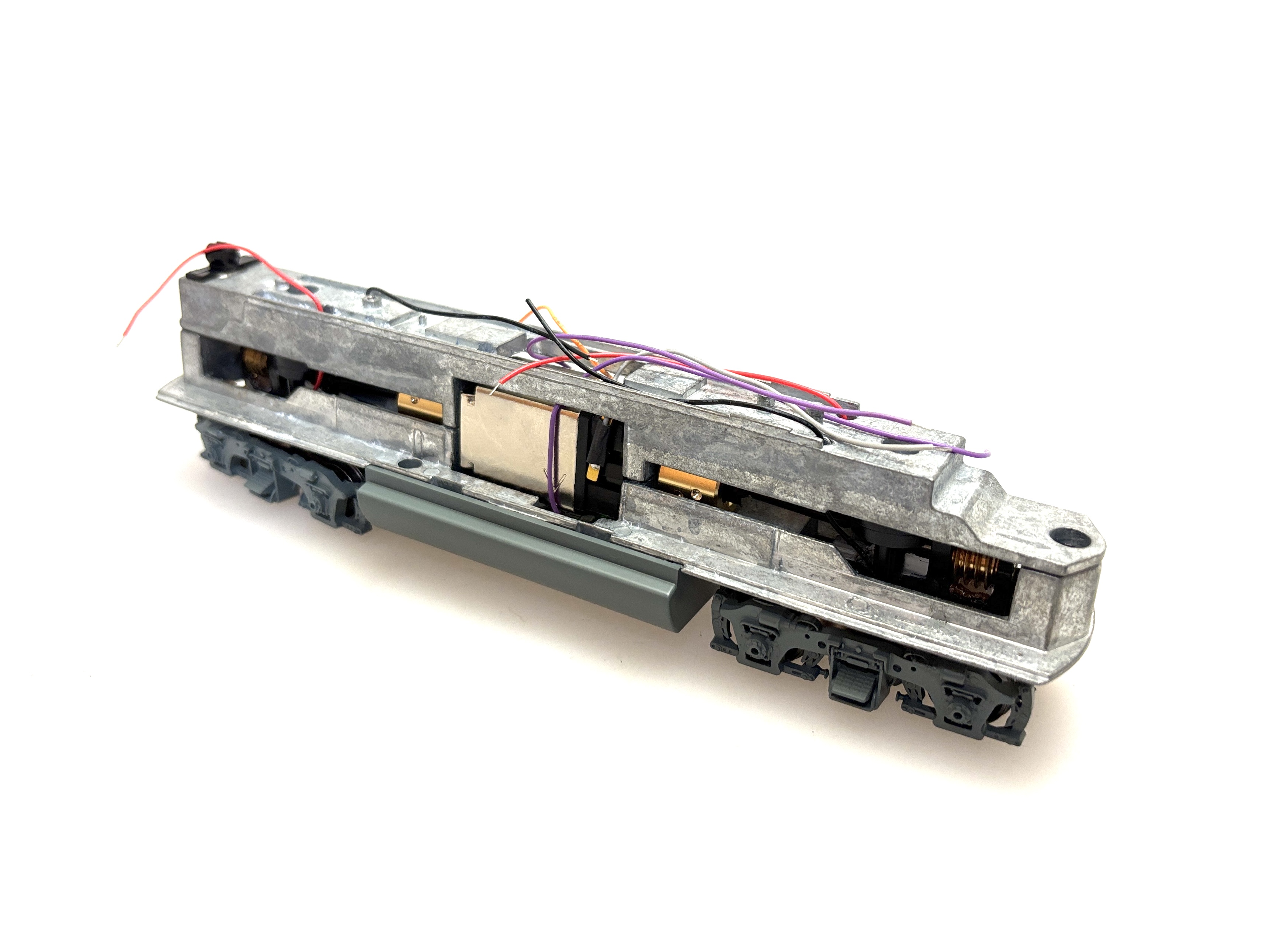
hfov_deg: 67.3
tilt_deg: -27.5
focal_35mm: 26
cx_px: 635
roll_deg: +0.1
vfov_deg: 53.1
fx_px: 954
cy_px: 476
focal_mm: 5.96
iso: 125
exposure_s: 1/120
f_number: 1.6
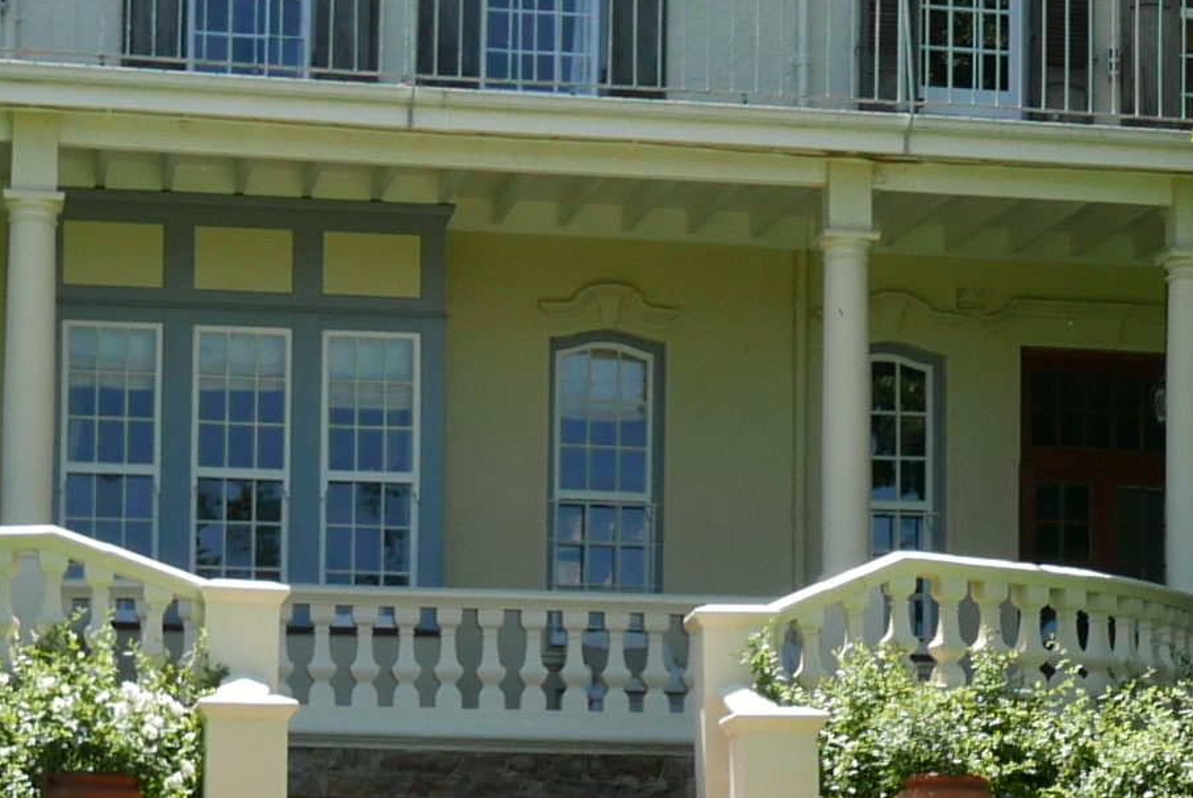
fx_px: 3749
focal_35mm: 113
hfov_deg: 18.0
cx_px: 906
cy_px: 777
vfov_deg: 12.0
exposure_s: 1/400
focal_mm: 10.9
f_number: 5.6
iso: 200
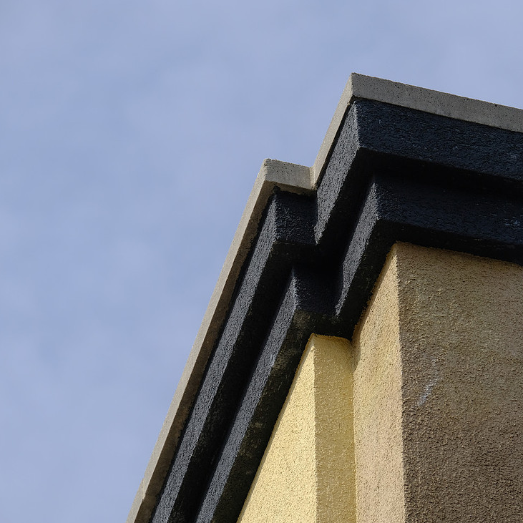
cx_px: 348
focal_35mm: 348
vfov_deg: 5.0
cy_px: 262
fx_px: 5949
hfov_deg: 5.0
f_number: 9
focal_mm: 181.1
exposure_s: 1/400
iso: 200
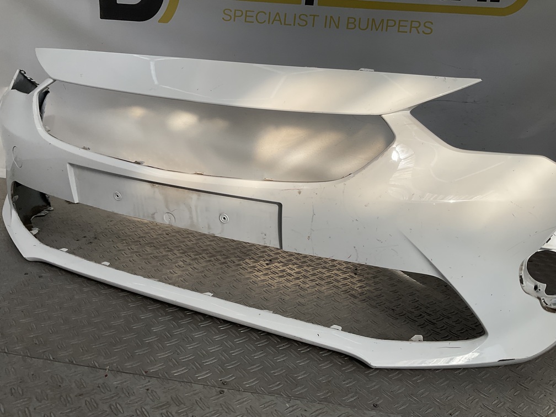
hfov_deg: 61.7
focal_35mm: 29
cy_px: 208
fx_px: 466
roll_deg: -9.0
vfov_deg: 48.2
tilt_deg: -15.7
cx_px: 278
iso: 16
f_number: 1.8
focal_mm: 3
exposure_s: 1/1342
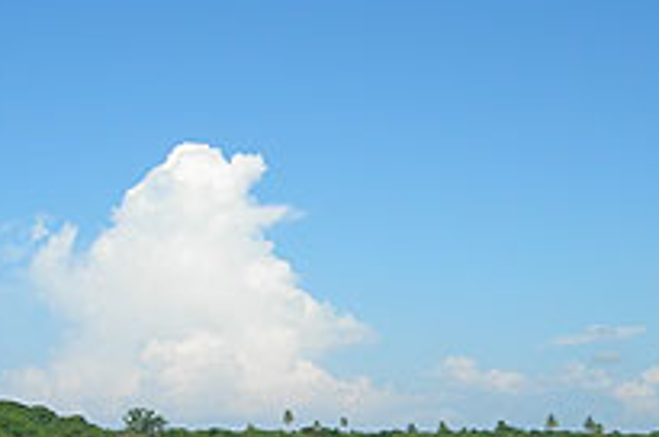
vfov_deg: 15.4
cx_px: 341
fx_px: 1590
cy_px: 424
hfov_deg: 23.4
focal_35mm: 87
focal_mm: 7.8
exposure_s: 1/687
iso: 64
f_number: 4.8
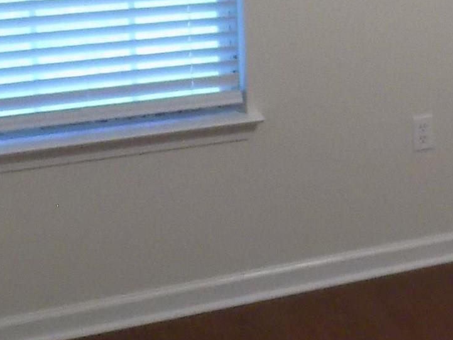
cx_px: 697
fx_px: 1283
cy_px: -48
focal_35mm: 98
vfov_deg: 14.7
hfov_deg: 17.7
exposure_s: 1/30
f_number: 3.1
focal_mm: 4
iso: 320
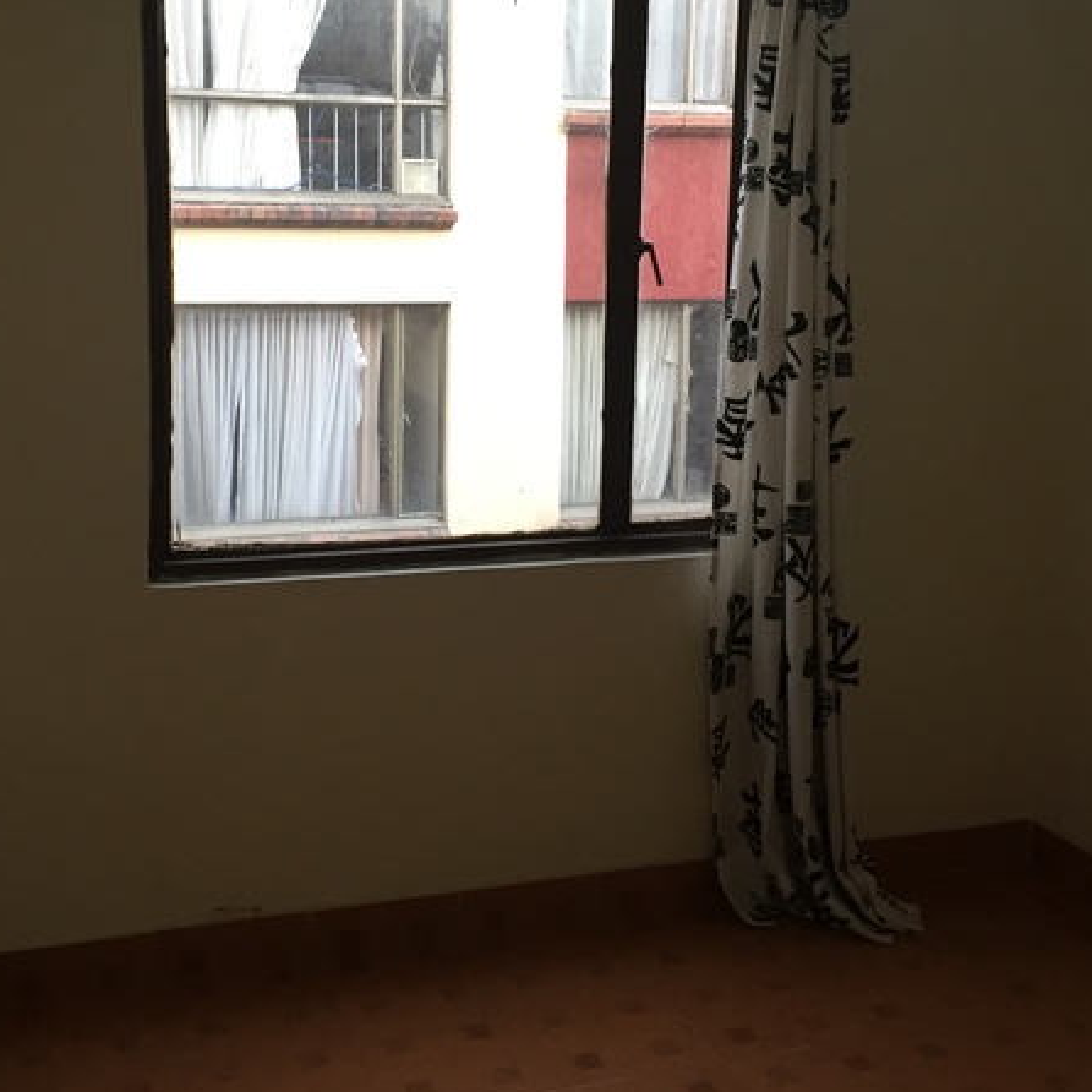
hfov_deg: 36.8
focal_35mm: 46
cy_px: 431
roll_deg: -0.8
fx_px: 1642
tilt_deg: -9.1
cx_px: 517
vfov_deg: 36.6
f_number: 2.2
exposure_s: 1/30
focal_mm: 4.15
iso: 100
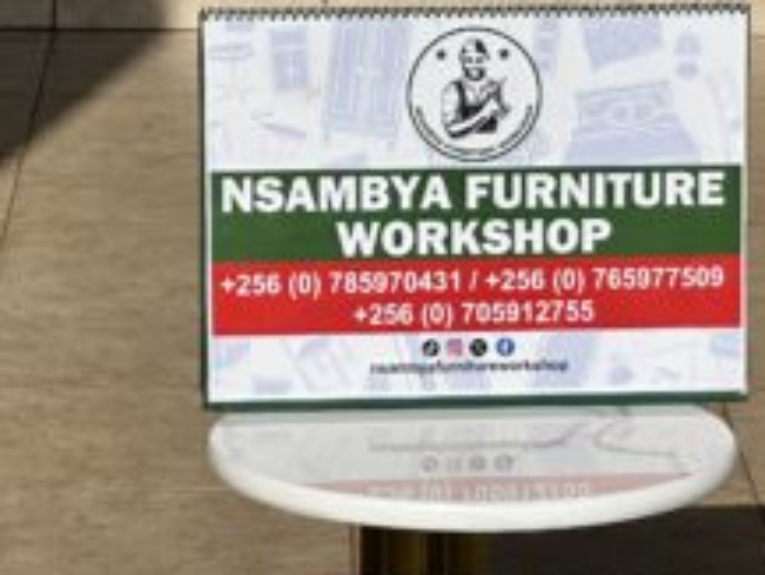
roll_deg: -1.8
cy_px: 653
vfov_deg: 6.9
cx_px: 462
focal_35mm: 213
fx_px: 4710
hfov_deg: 9.3
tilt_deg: -15.9
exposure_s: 1/2137
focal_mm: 9
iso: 32
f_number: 2.8
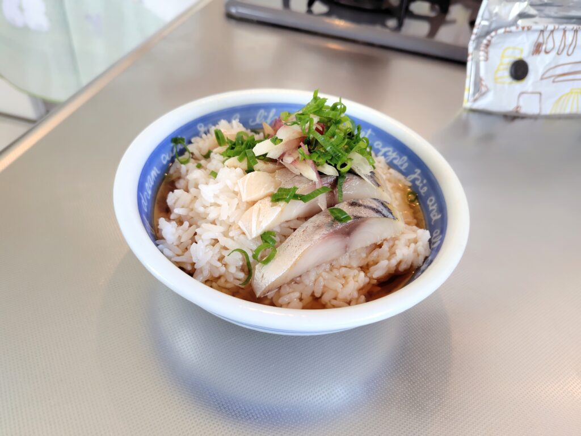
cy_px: 218
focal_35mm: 23
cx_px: 290
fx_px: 386
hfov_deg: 73.9
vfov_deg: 58.9
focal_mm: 5.6
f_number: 1.9
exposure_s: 1/50
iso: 310
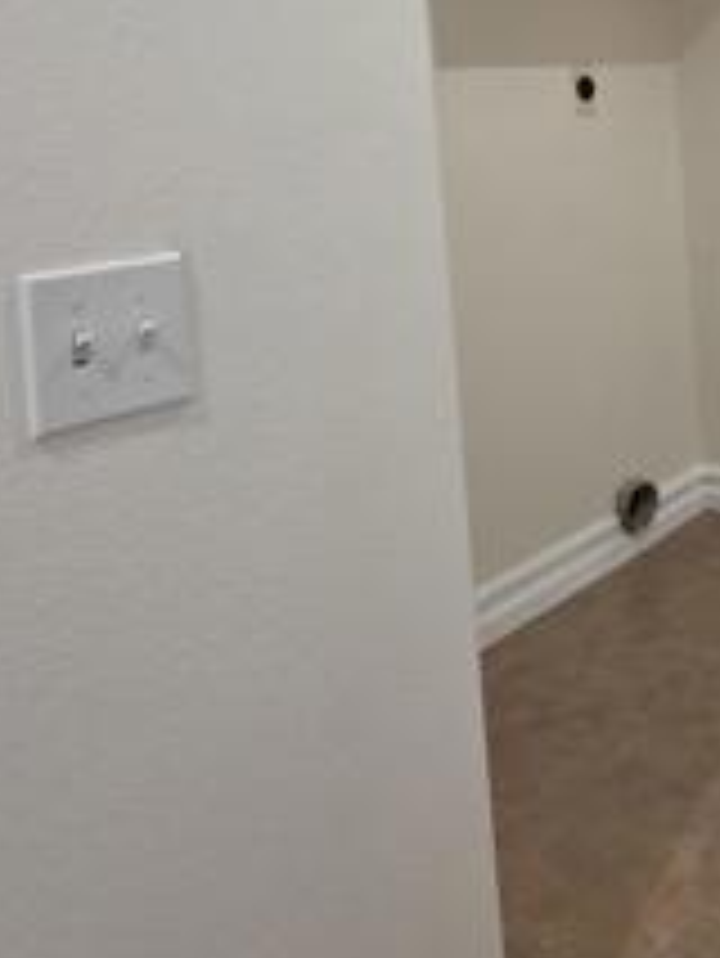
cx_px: 756
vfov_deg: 44.4
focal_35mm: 39
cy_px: 130
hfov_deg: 33.1
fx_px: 1080
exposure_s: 1/120
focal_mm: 2.2
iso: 320
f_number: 1.9
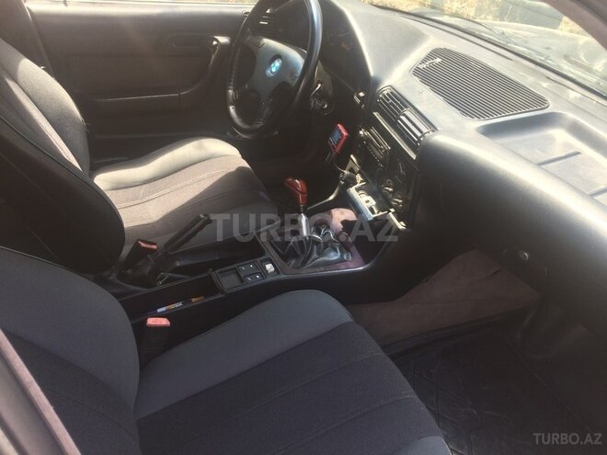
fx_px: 509
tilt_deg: -40.2
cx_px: 304
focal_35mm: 29
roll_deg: -5.1
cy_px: 228
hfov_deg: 61.7
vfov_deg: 48.2
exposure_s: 1/131
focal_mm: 4.15
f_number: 2.2
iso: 32
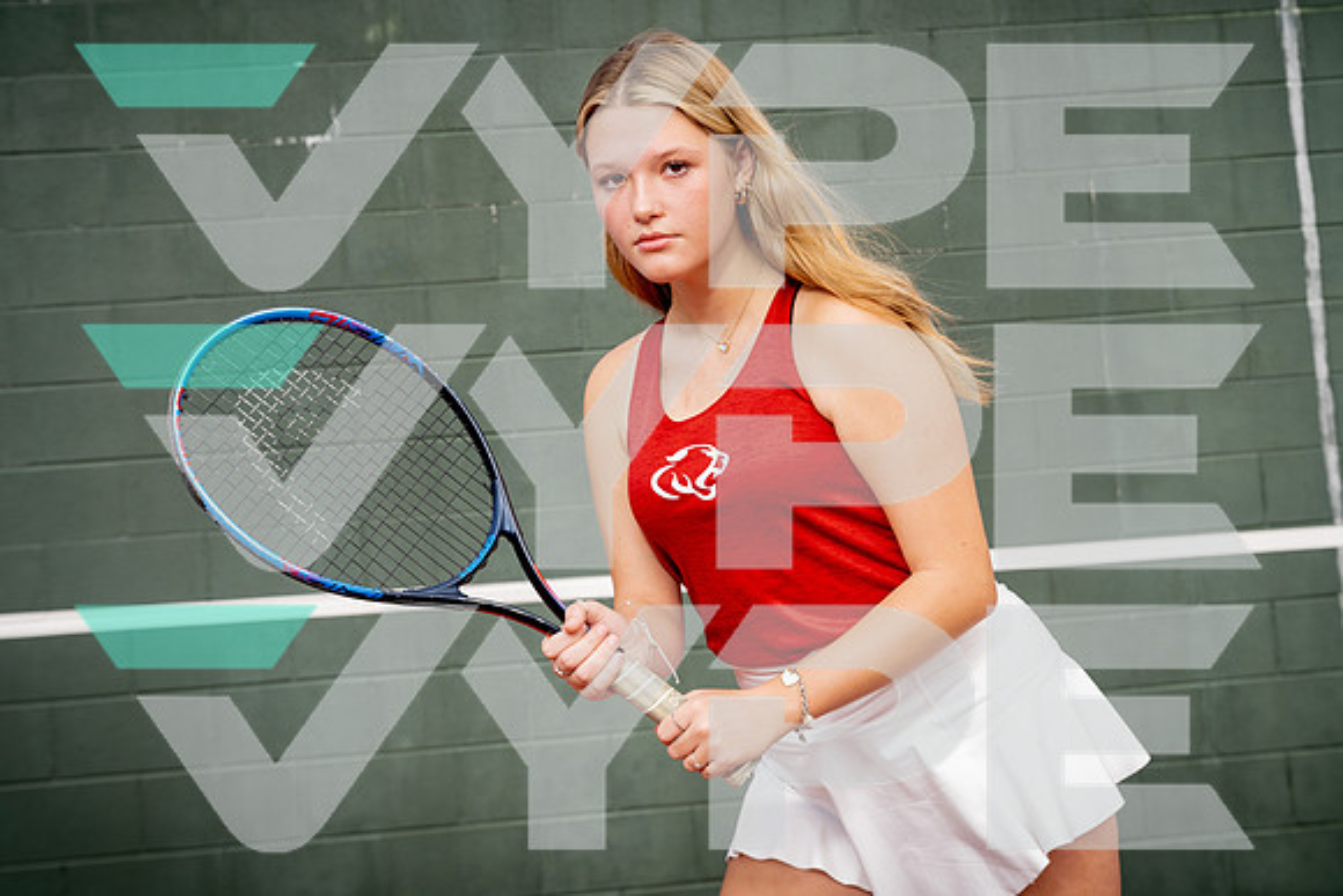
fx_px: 1866
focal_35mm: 50
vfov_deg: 27.0
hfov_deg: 39.6
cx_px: 672
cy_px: 448
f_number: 5.6
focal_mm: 50
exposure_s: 1/250
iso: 100
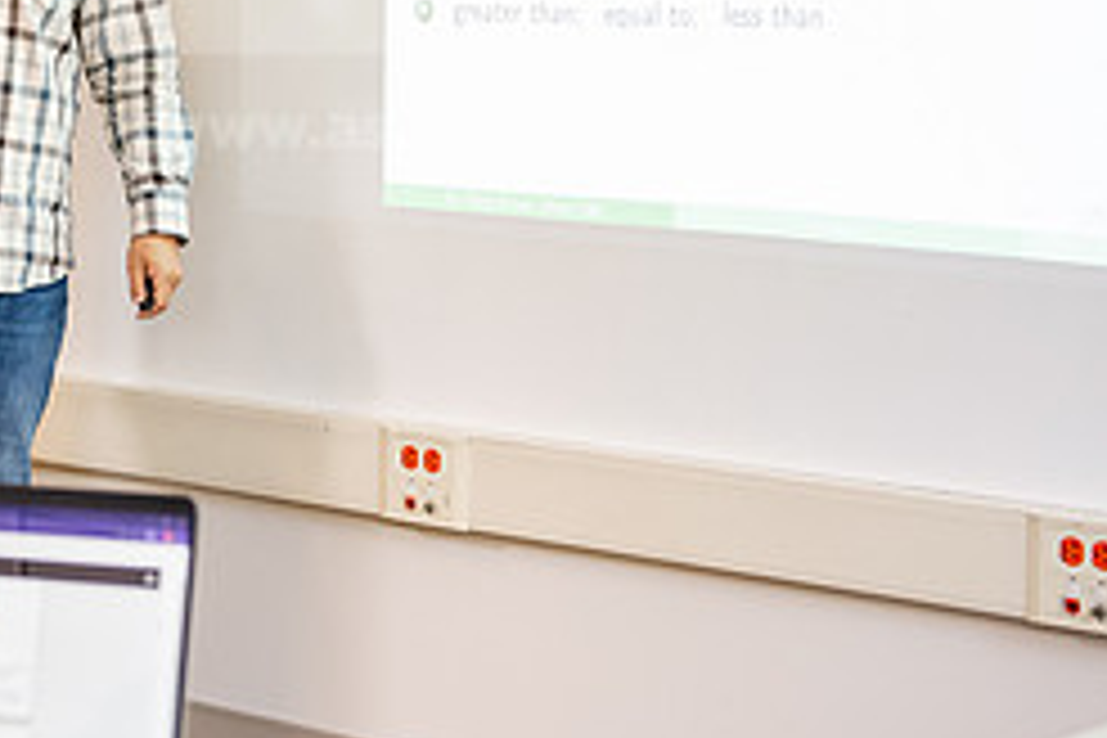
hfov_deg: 18.7
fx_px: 3259
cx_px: -50
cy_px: 223
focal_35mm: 106
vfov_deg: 12.9
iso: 2000
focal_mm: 45
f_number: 3.2
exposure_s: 1/200
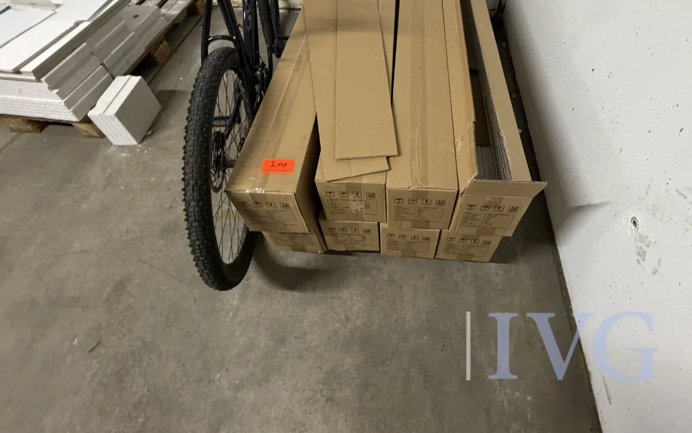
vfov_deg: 59.3
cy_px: 114
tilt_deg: -47.6
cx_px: 393
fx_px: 358
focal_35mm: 19
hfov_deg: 87.5
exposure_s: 1/50
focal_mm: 2.22
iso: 320
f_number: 2.2
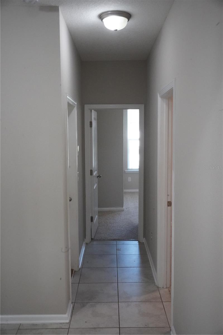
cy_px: 168
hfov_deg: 37.8
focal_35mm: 35
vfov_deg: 54.5
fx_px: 325
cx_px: 112
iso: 12800
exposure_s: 1/60
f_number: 18
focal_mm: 35
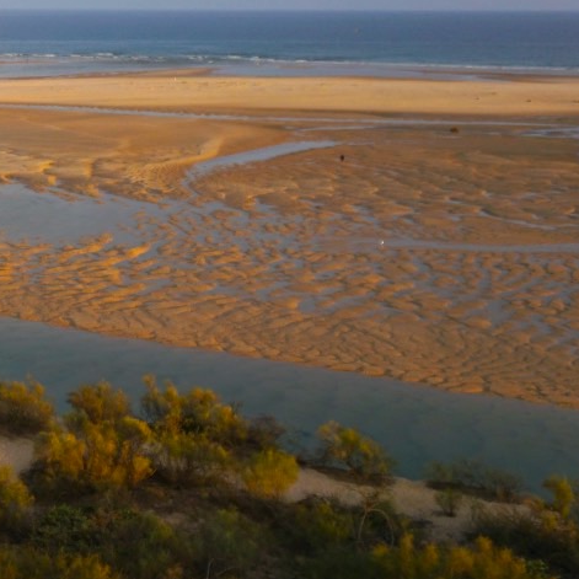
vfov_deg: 26.4
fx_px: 1230
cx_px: -128
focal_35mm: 65
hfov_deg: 24.0
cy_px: 204
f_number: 4
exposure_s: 1/640
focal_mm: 20
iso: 160
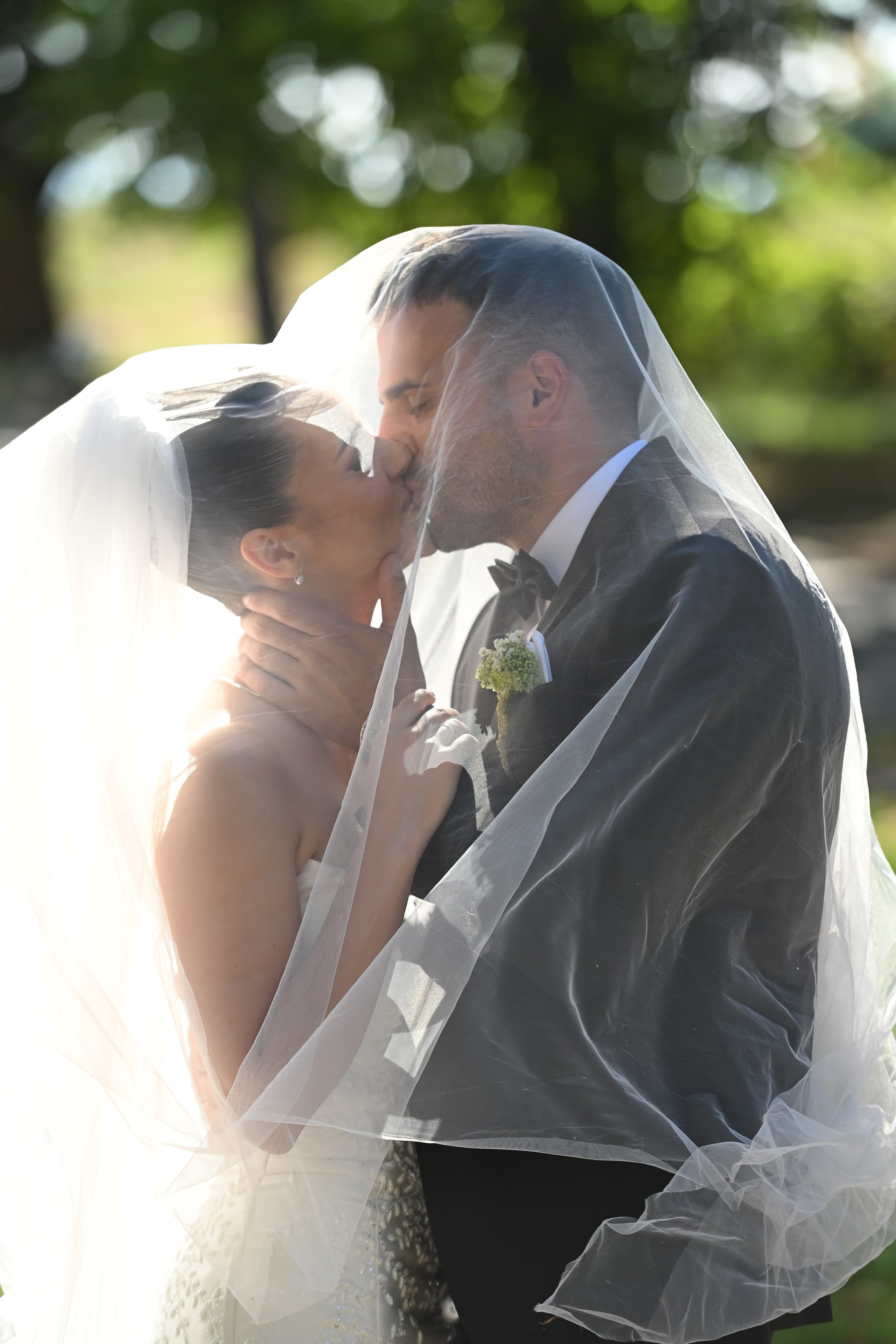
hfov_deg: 9.5
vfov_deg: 14.2
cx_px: 448
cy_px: 672
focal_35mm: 145
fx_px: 5413
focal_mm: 145
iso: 400
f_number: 2.8
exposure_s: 1/1000
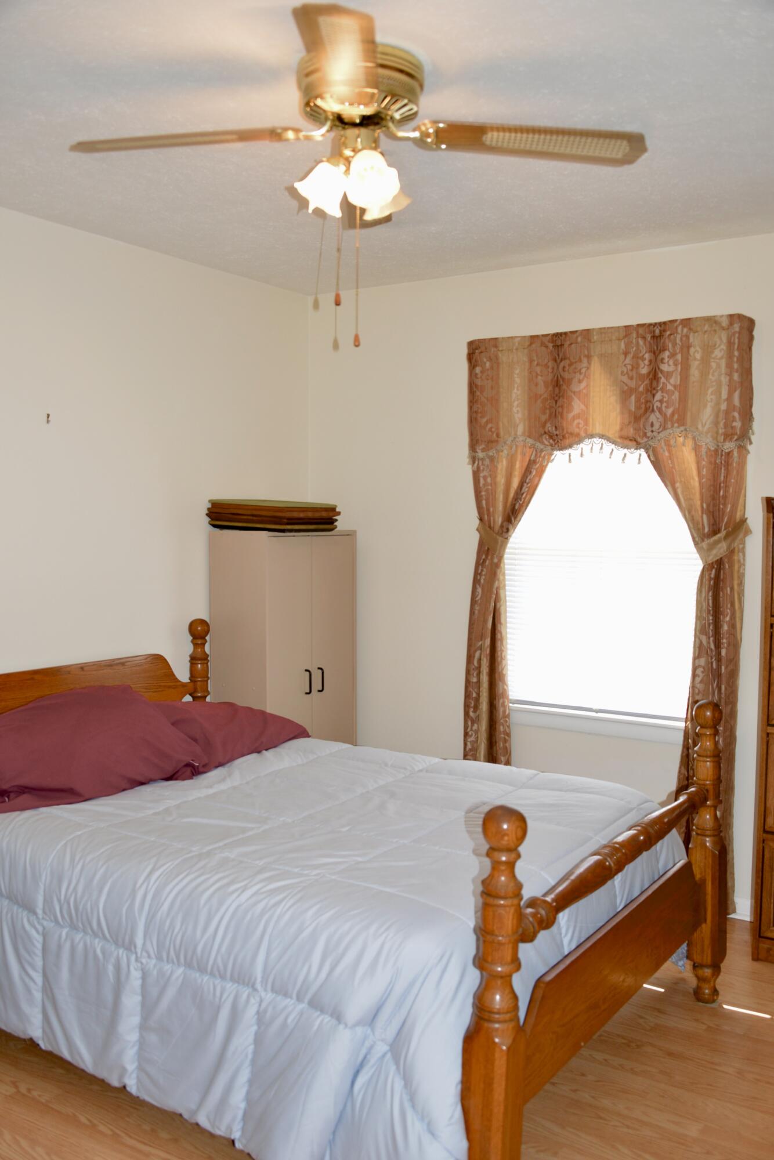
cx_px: 387
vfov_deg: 58.7
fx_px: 1032
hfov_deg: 41.1
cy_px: 580
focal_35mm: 32
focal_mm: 32
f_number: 4.5
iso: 1000
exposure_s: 1/60
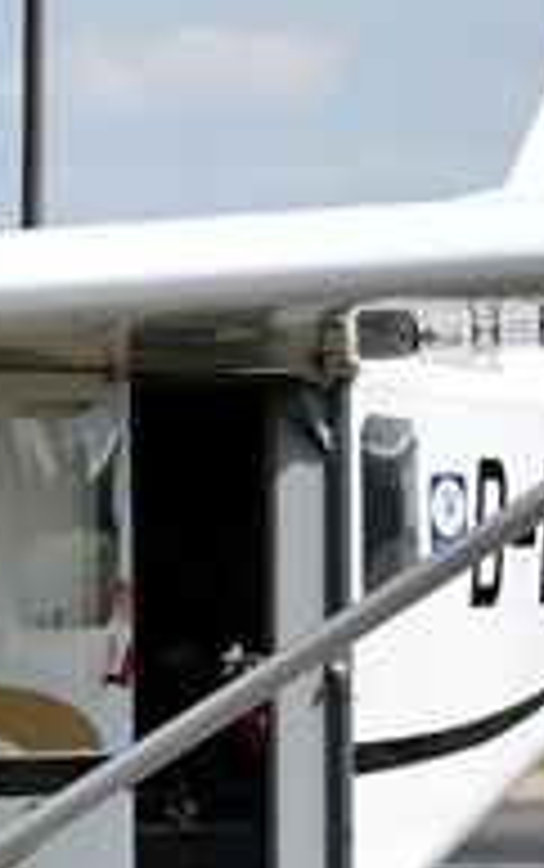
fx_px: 10549
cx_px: -216
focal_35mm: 446
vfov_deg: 4.7
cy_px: 731
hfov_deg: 2.9
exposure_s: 1/4000
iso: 500
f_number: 5
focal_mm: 55
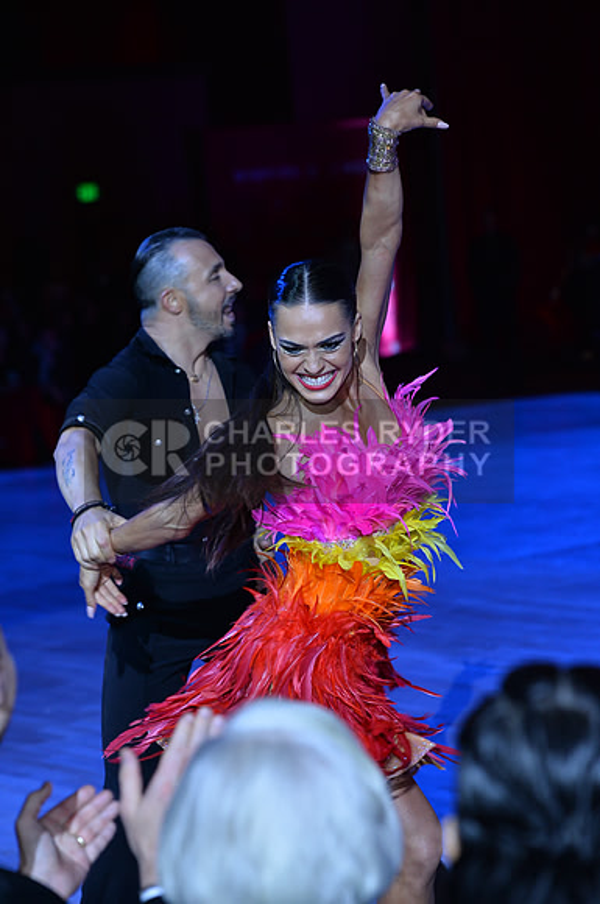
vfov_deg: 19.5
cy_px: 452
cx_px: 300
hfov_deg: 13.0
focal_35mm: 105
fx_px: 2633
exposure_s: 1/250
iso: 2000
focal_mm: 105
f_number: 5
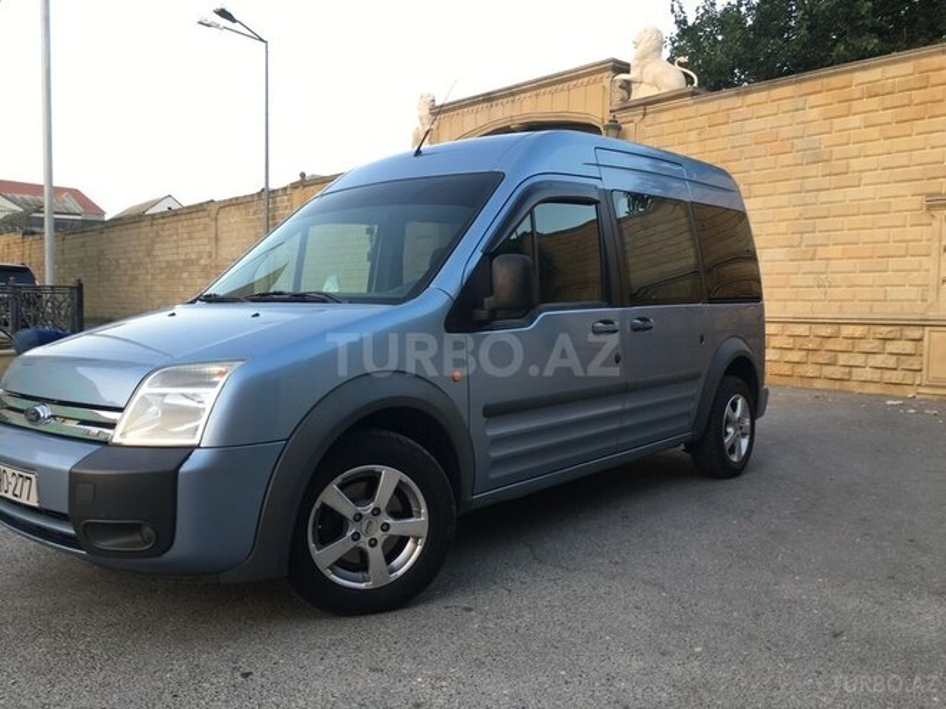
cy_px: 354
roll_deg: -0.9
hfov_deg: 61.7
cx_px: 473
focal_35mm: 29
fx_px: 793
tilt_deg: -2.7
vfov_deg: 48.2
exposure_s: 1/33
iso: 25
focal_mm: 4.15
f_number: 2.2
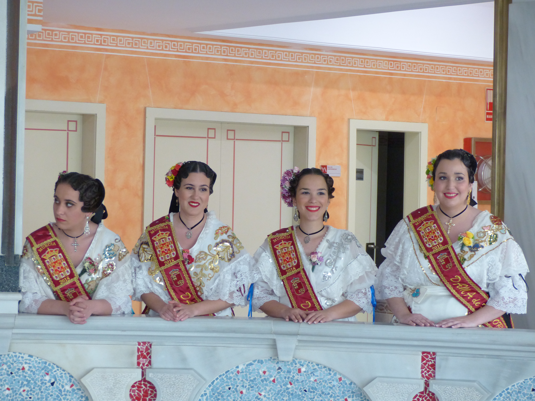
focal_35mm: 99
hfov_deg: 19.8
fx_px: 1530
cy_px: 200
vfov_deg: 14.9
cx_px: 268
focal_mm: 17.8
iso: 320
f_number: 2.8
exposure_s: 1/60
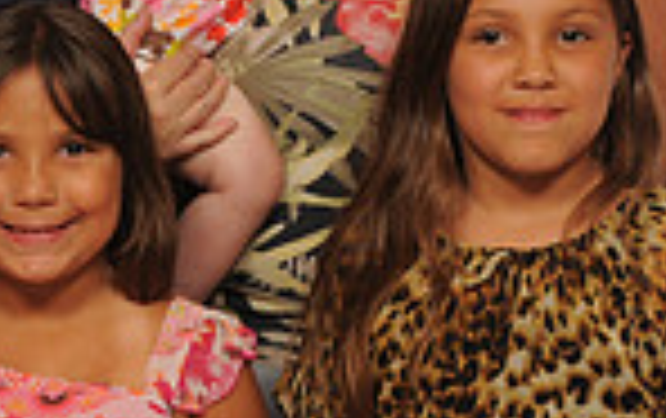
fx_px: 3363
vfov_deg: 7.1
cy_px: 88
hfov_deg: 11.2
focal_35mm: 185
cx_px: 27
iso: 200
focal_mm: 31
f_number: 5.6
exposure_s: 1/60
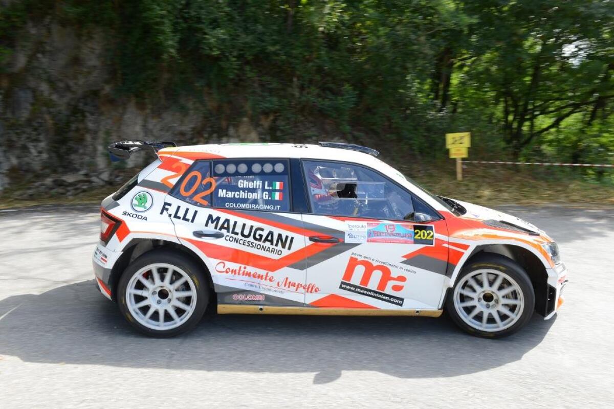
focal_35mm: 28
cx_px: 307
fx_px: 478
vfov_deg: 46.4
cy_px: 204
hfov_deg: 65.5
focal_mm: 28
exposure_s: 1/125
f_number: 9.5
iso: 200
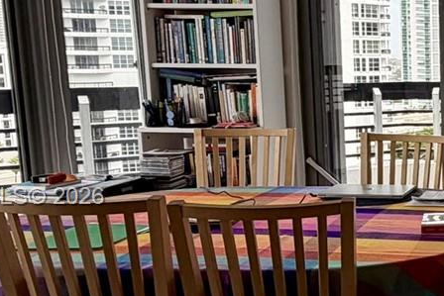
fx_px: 642
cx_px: 589
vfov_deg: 25.9
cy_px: 198
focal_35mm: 52
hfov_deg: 29.8
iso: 50
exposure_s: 1/187
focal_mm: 2.22
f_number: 2.2
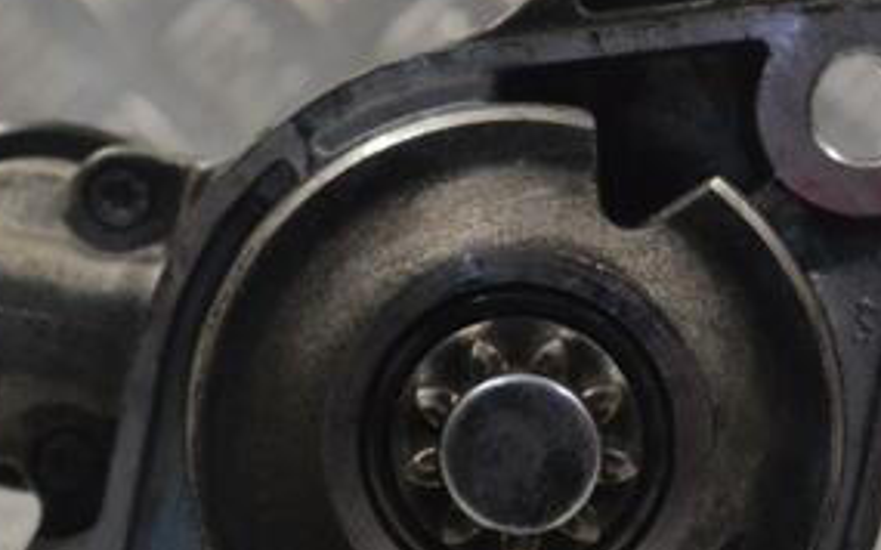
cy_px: 300
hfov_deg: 14.4
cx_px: 337
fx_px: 3483
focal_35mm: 145
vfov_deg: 9.0
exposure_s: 1/320
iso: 3200
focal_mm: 45
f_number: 9
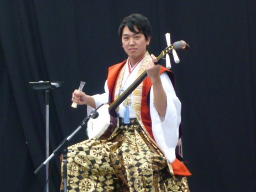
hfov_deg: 9.8
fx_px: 1486
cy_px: 96
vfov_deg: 7.4
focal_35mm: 201
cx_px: 128
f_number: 5.9
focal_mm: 22.5
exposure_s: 1/60
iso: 400
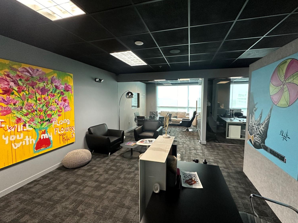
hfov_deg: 98.1
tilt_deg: -4.2
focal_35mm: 15
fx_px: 129
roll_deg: -0.1
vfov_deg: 81.7
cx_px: 155
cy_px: 109
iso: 320
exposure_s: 1/120
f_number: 2.2
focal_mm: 2.22
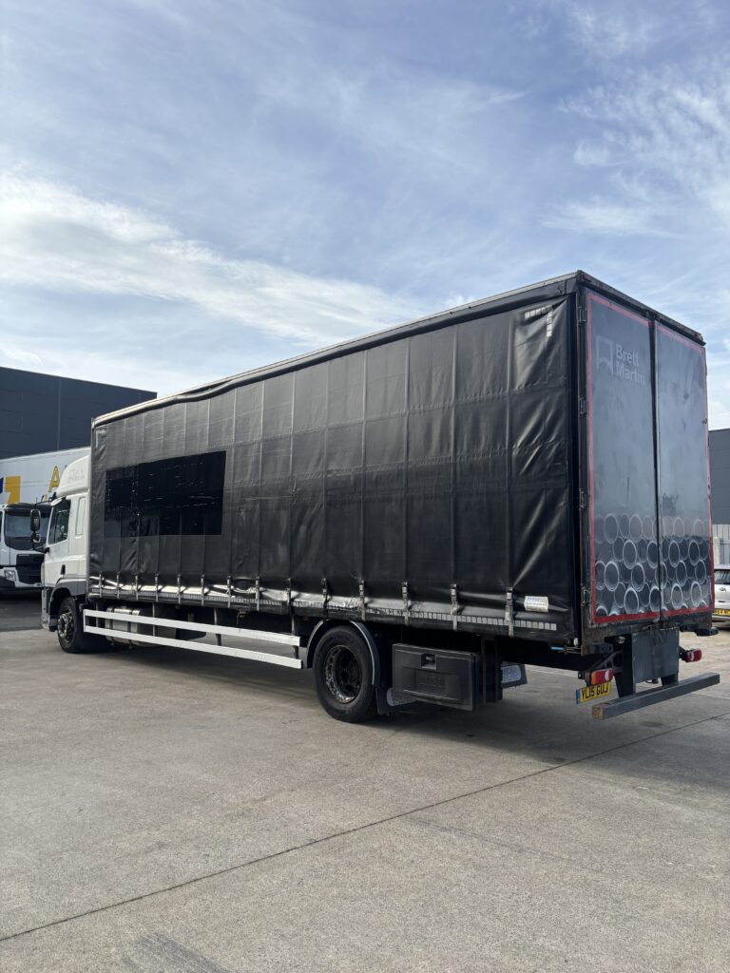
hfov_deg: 53.1
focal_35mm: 26
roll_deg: -0.2
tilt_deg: +5.2
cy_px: 486
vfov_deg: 67.3
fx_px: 731
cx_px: 365
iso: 50
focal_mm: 5.96
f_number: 1.6
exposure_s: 1/2513
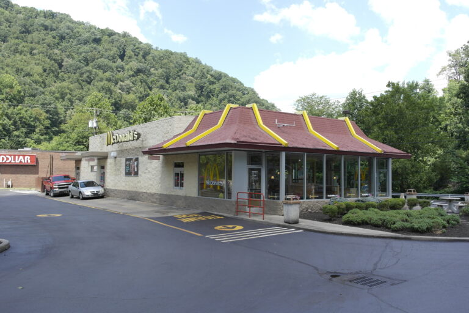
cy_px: 156
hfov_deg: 61.9
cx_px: 234
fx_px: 391
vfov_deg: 43.6
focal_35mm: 30
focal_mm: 20
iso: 100
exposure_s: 1/200
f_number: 5
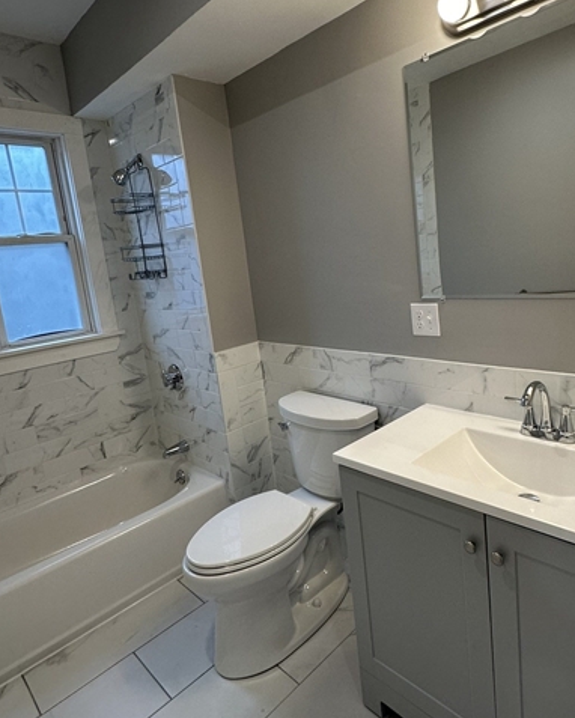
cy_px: 319
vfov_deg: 74.8
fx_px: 468
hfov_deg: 62.5
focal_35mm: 22
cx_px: 351
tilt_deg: -7.8
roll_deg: +5.0
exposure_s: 1/120
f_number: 2.2
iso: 125
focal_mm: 2.22
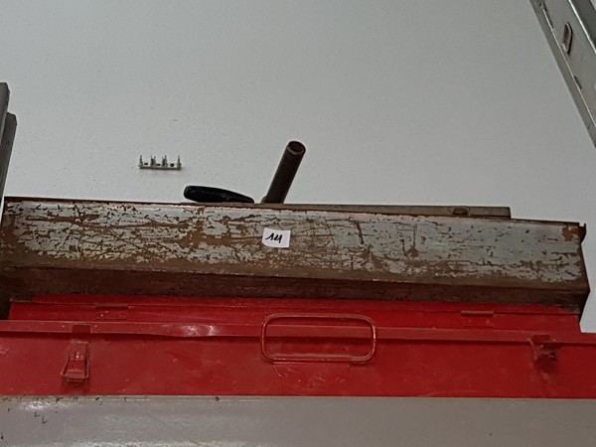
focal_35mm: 26
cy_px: 224
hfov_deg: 67.3
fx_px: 448
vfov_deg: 53.1
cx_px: 298
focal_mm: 4.2
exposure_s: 1/50
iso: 100
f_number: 1.7
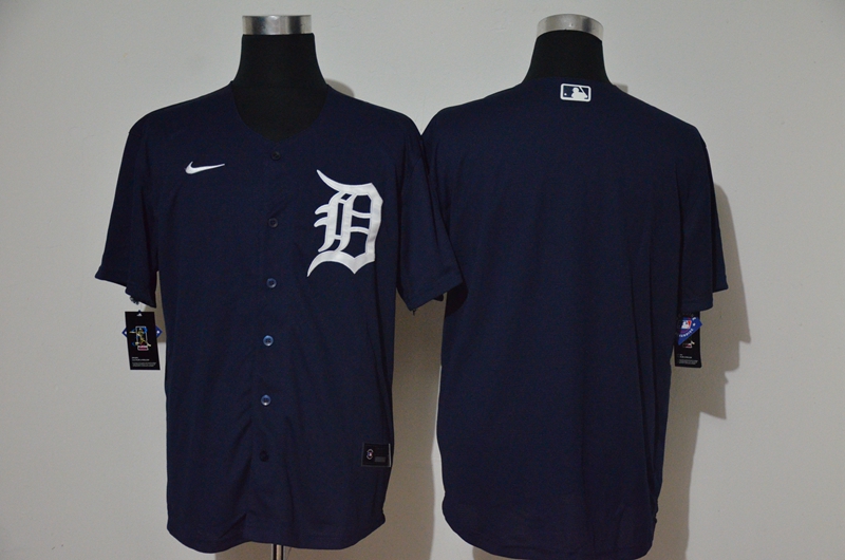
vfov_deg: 18.8
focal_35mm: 72
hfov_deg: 28.1
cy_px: 280
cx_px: 422
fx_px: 1687
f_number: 4.5
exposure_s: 1/15
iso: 4000
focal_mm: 48
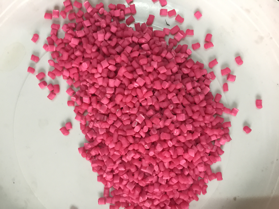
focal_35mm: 29
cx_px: 140
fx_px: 234
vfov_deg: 48.2
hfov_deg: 61.7
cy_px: 104
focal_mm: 4.15
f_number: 2.2
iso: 160
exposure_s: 1/17
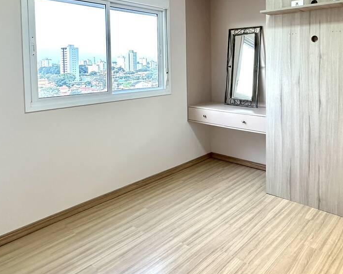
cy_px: 74
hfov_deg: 60.8
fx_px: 284
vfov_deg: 49.8
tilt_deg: -0.7
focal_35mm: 28
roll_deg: -0.1
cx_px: 228
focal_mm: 2.22
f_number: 2.2
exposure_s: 1/120
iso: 200
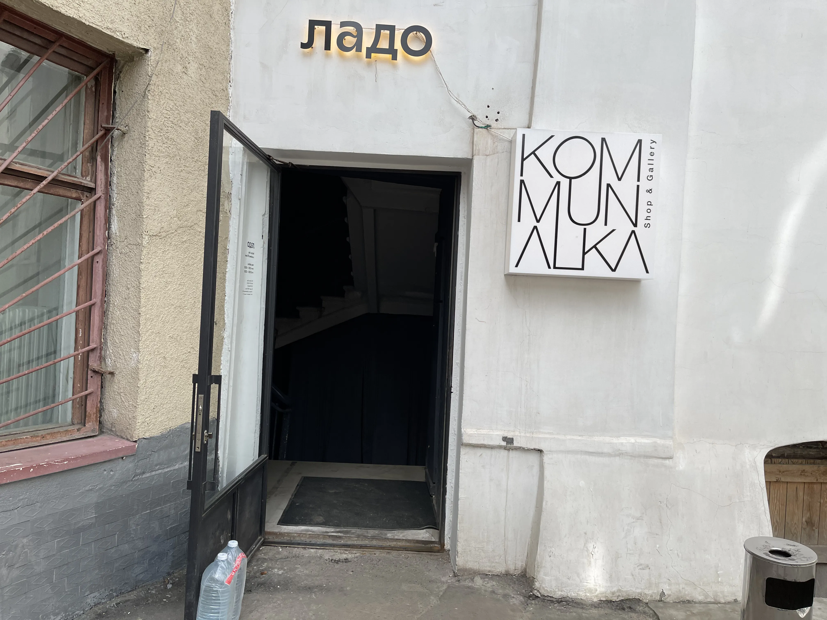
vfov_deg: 53.1
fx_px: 621
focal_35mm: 26
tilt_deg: +1.1
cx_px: 414
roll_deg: -4.5
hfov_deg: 67.3
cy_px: 310
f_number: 1.6
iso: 32
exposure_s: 1/1387
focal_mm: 5.1
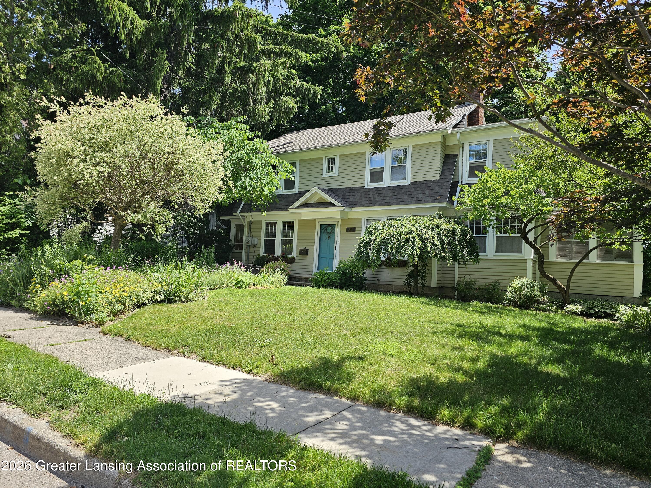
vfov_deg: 58.9
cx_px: 326
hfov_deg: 73.9
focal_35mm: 23
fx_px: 433
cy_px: 244
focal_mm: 6.3
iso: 10
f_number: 1.7
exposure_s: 1/289
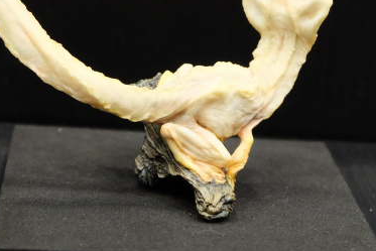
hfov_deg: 17.1
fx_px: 1254
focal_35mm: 120
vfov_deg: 11.4
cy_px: 87
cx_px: 183
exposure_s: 1/28
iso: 3200
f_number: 5.3
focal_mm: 37.1
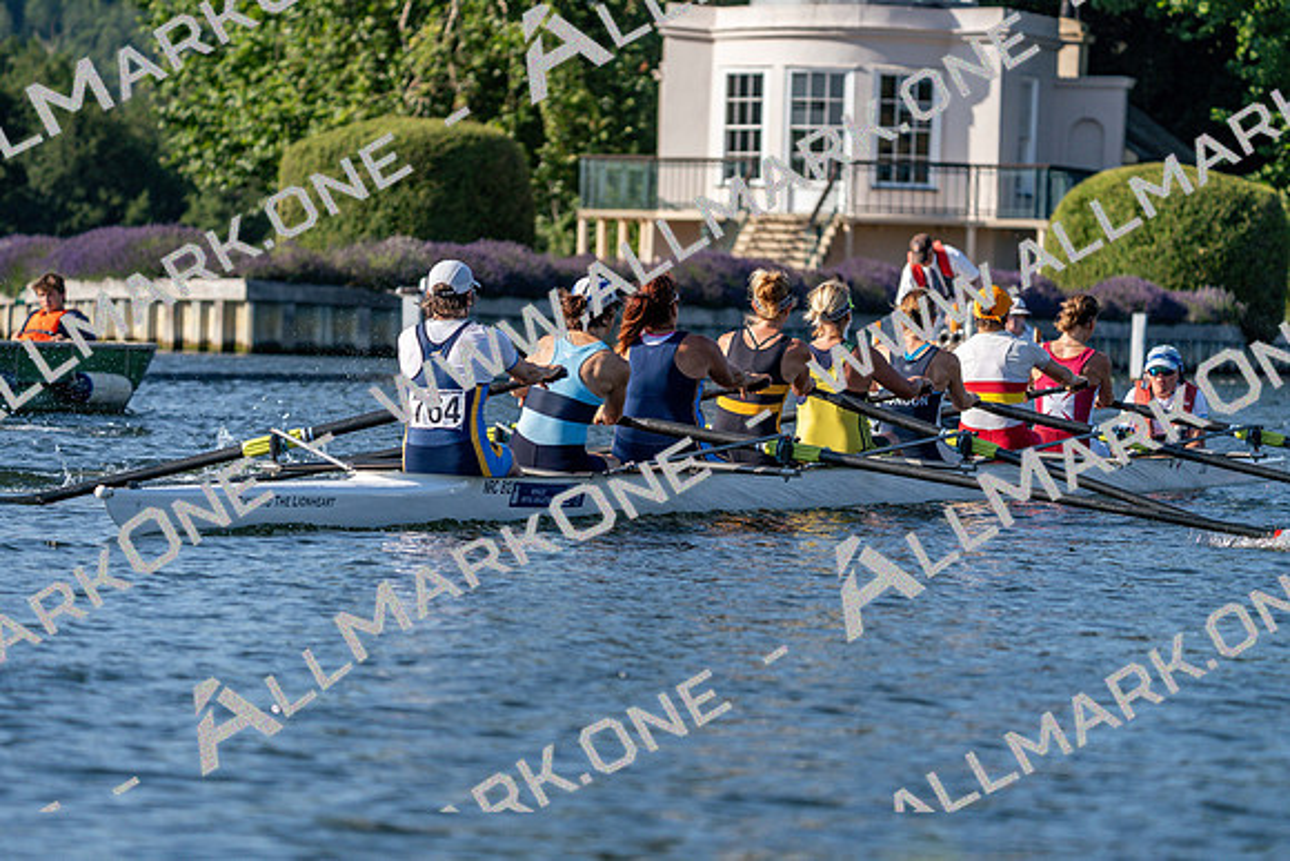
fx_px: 7168
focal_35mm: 200
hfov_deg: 10.3
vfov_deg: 6.9
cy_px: 430
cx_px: 645
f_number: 5.6
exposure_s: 1/1600
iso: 250
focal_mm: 200
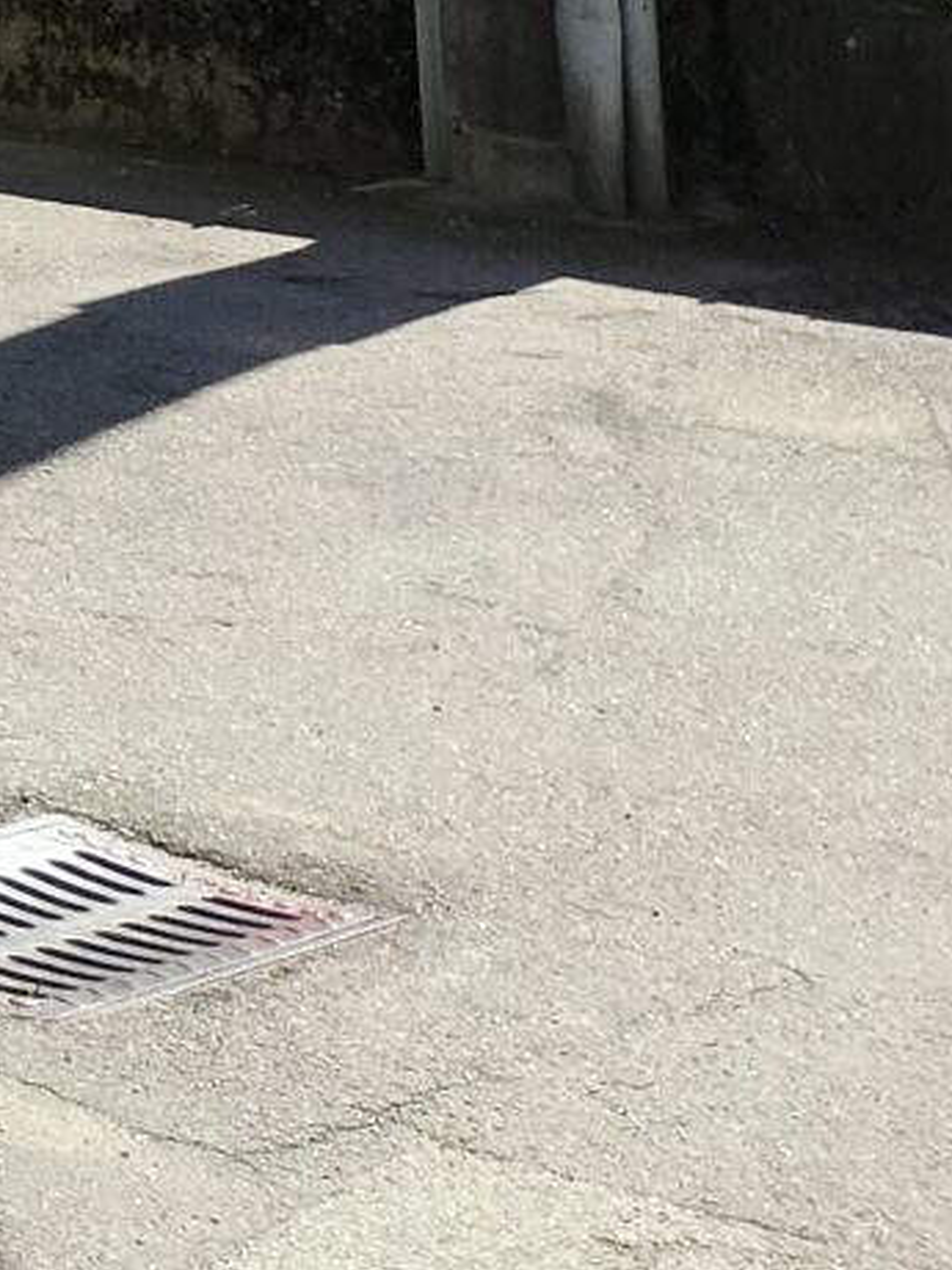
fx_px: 4694
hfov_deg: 8.7
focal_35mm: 128
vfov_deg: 13.2
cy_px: -1331
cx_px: -2219
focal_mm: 5.4
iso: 20
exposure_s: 1/832
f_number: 1.8
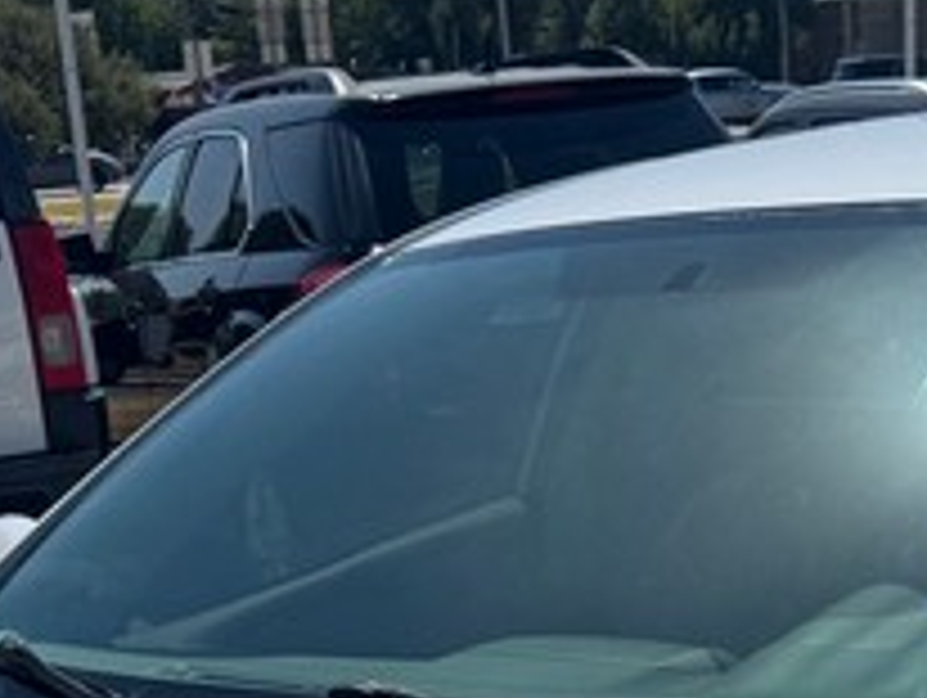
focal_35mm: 93
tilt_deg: -26.5
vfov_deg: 14.0
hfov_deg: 21.0
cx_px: 621
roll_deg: +3.6
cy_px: 1292
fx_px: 2493
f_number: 1.78
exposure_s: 1/9009
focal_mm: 6.76
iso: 80
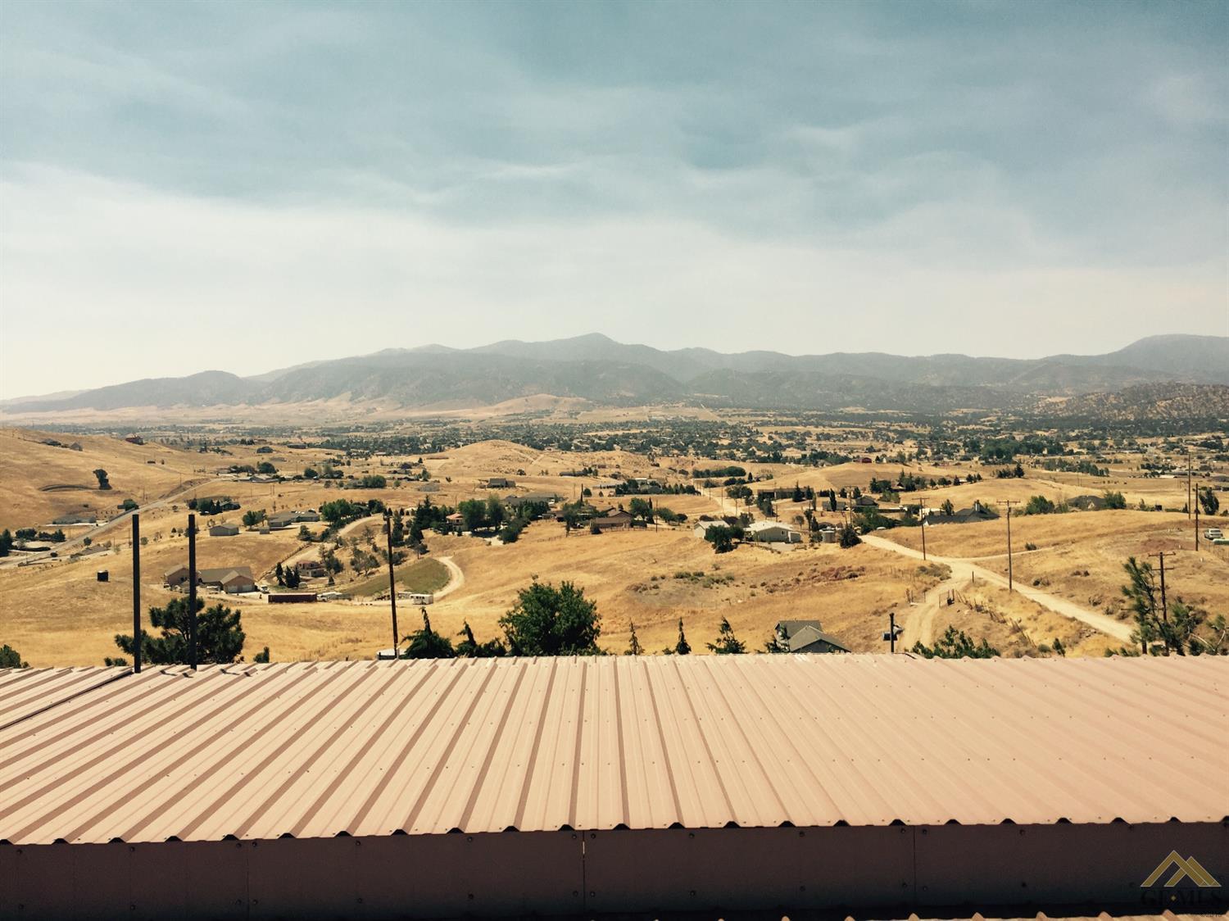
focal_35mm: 29
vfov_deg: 48.2
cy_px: 460
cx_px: 614
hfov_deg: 61.7
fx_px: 1029
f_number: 2.2
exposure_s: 1/3049
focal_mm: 4.15
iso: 32
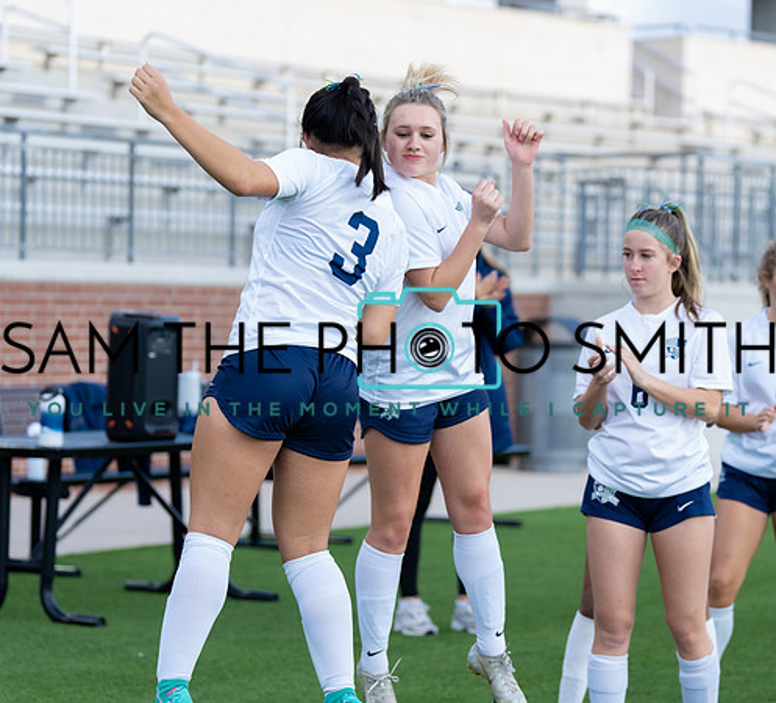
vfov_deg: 14.5
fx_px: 2764
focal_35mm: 114
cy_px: 350
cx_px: 411
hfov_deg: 16.0
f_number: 2.8
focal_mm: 94
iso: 1600
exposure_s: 1/2500
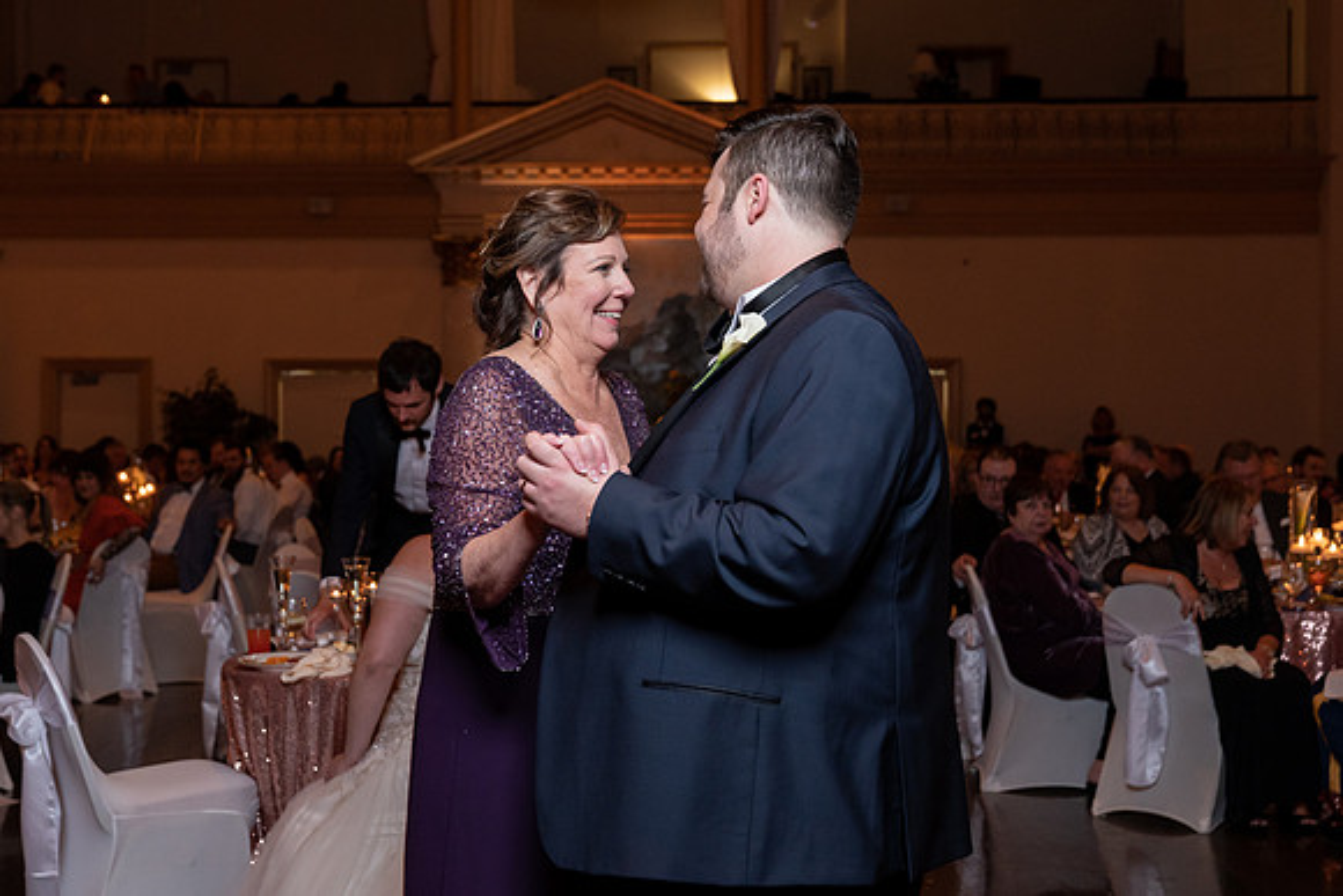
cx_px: 595
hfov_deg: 40.0
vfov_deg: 27.3
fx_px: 1843
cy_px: 456
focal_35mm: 49
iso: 2000
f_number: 4
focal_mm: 43
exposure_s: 1/100
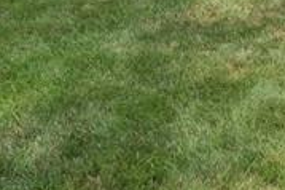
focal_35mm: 91
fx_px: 721
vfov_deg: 13.1
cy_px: -179
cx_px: 381
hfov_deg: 20.3
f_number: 8
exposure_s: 1/640
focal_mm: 15.9
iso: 500
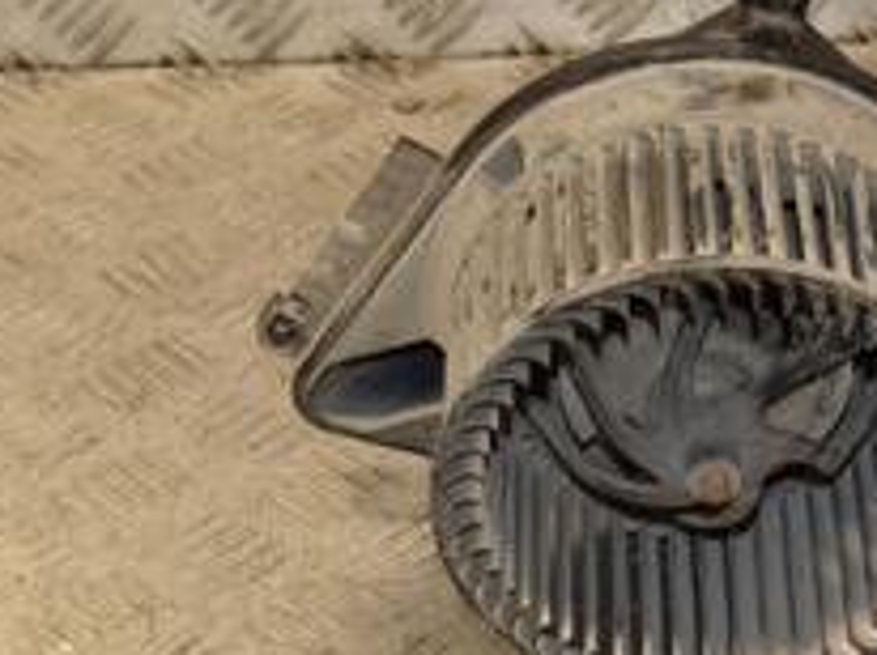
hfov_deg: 13.8
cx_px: 430
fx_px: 3619
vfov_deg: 10.3
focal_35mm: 143
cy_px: 430
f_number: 5.6
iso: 800
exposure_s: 1/200
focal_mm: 34
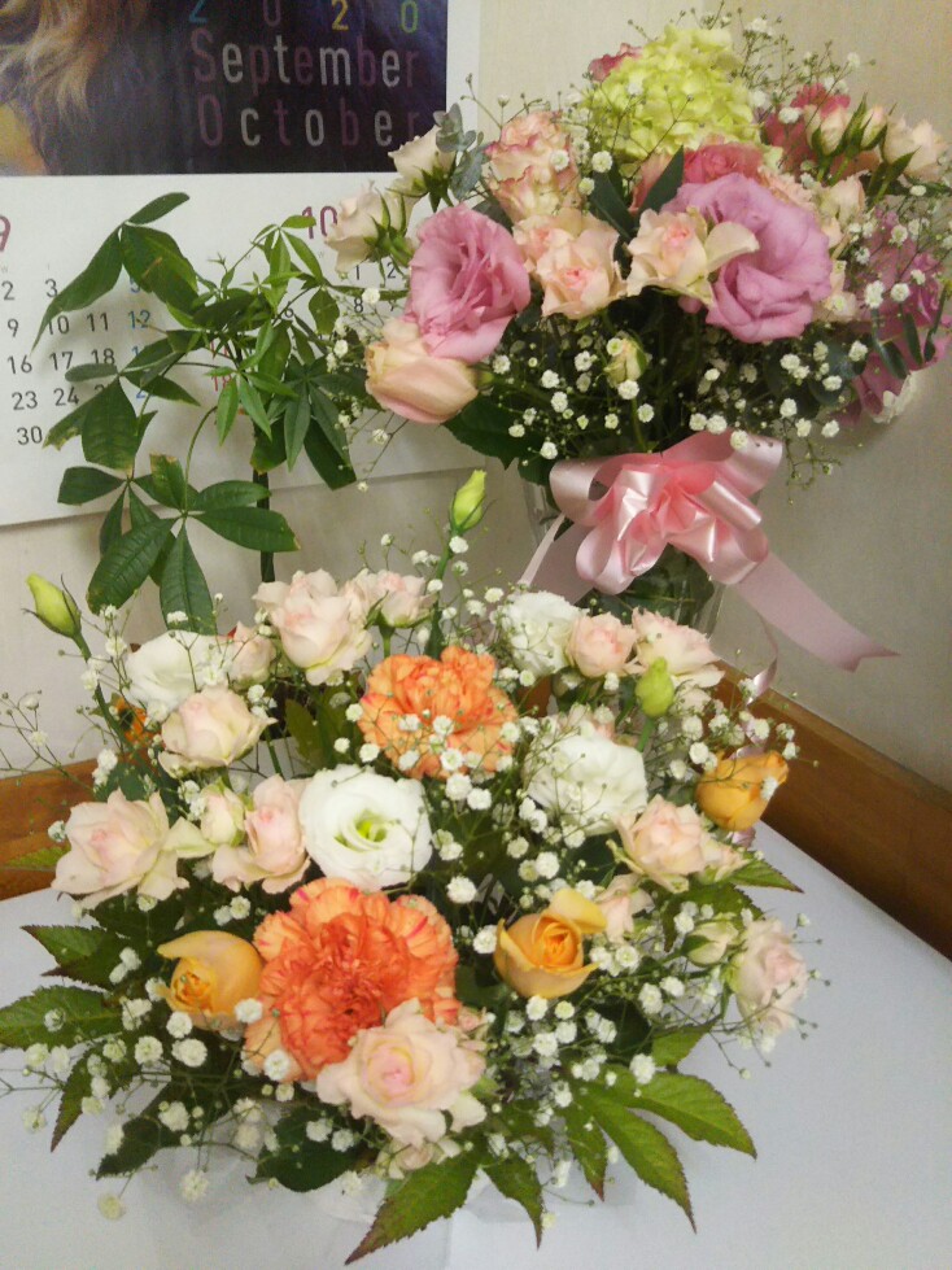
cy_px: 635
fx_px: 1100
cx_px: 476
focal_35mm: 30
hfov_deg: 46.8
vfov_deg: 60.0
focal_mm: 4
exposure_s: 1/40
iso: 200
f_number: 2.2
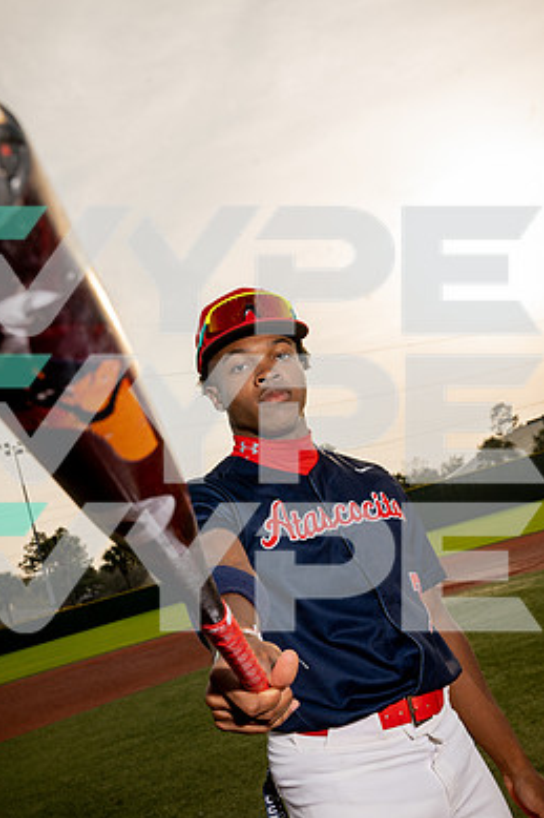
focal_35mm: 44
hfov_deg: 30.4
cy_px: 421
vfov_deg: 44.5
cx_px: 235
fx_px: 998
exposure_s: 1/250
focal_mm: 38
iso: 250
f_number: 11
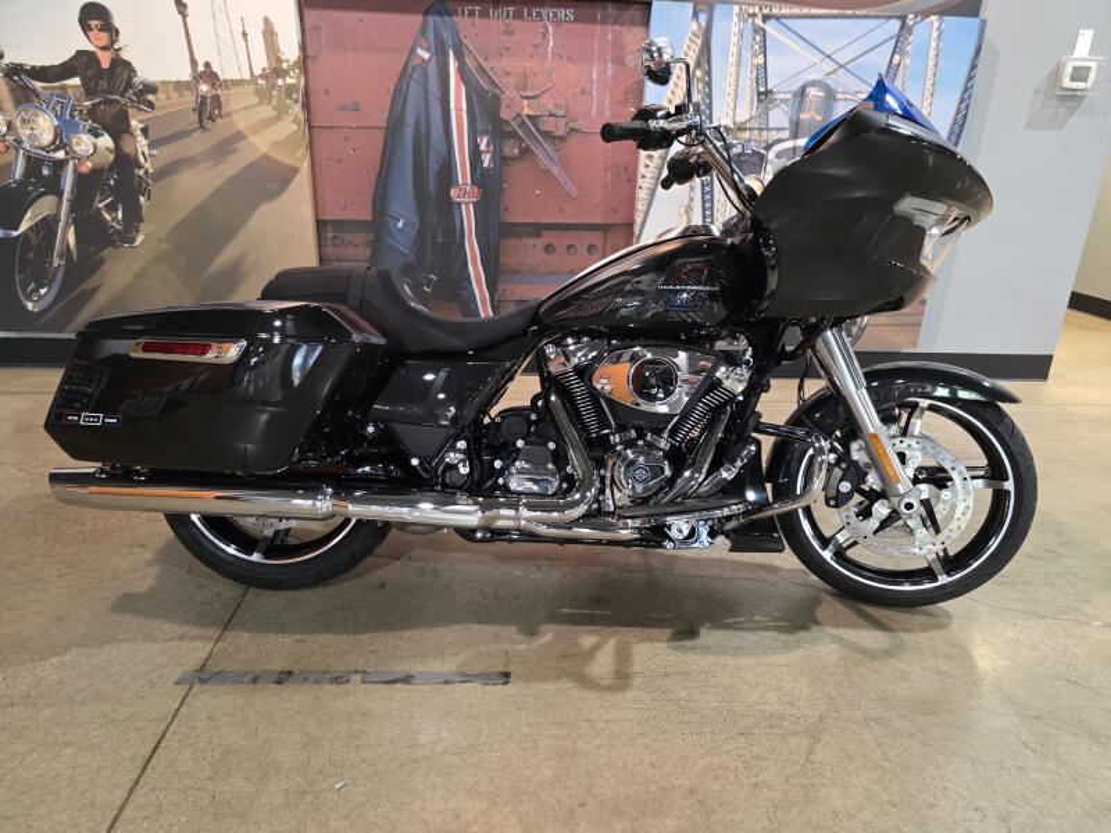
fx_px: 738
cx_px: 556
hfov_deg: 73.9
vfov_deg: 58.9
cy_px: 416
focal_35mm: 23
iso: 1000
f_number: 1.7
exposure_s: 1/120
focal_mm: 6.3
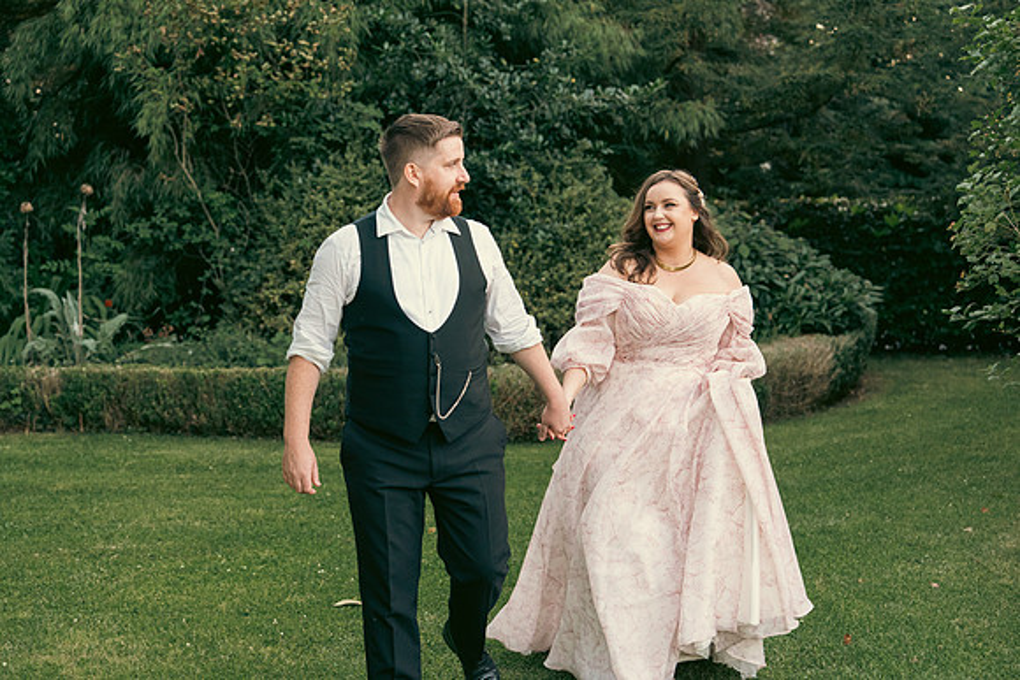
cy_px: 340
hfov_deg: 33.4
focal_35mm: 60
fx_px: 1700
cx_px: 510
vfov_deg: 22.6
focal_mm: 60
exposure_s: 1/200
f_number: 3.5
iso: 2000
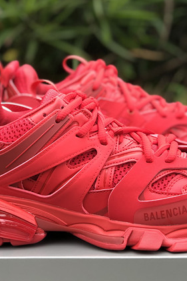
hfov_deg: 14.4
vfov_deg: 21.5
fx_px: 740
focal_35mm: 95
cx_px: 126
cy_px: 140
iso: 20
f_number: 2.4
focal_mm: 6
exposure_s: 1/120
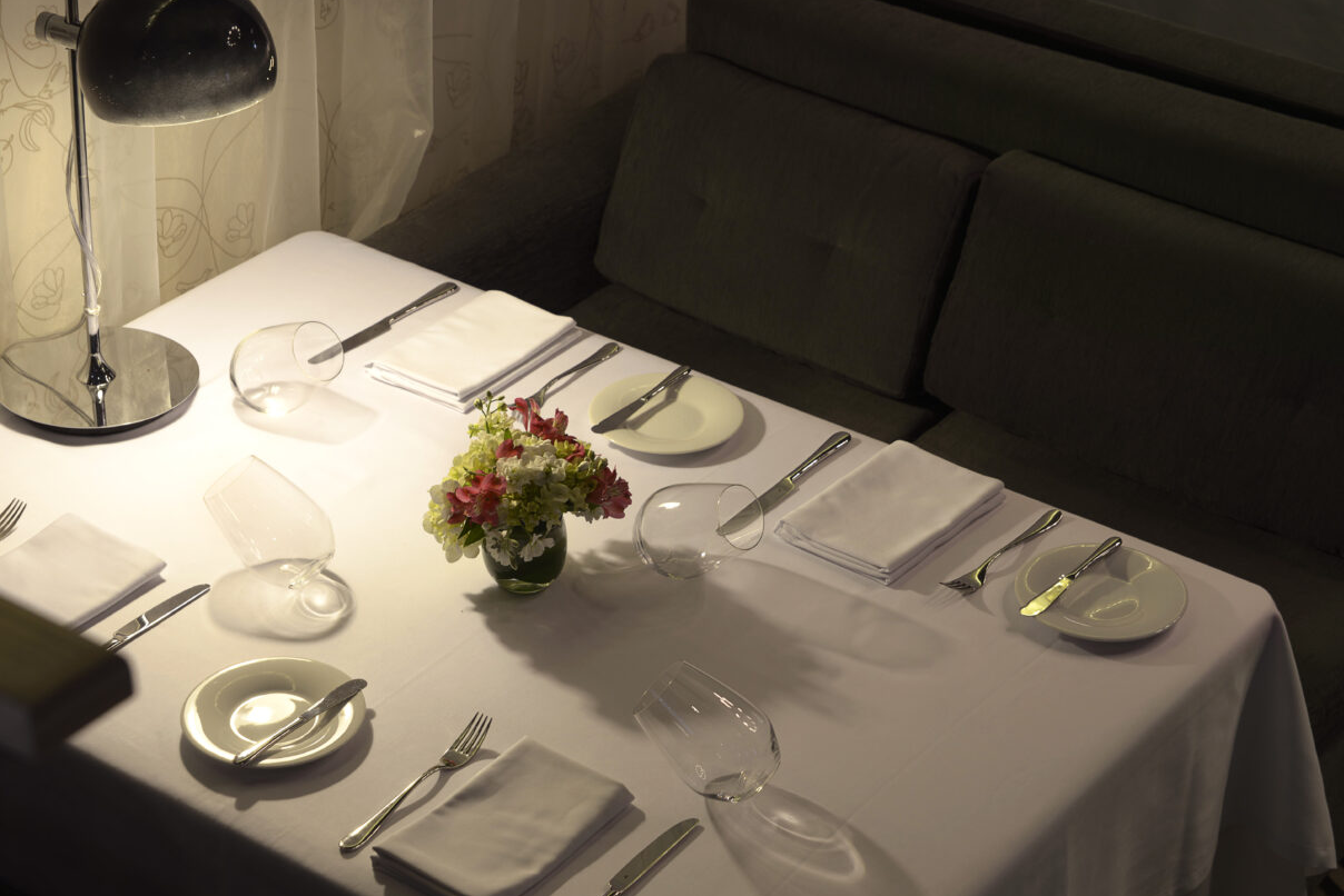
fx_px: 3323
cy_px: 512
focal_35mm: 89
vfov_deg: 15.4
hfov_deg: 22.9
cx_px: 694
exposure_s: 1/1.6
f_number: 6.3
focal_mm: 70
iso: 50
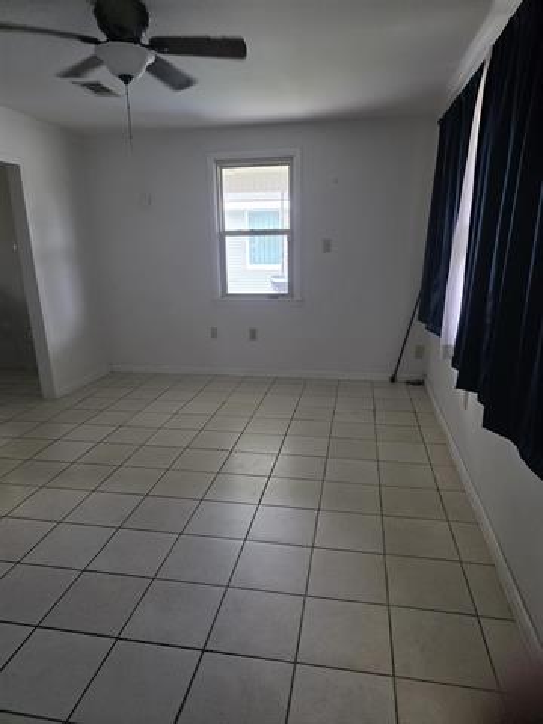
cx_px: 272
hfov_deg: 58.9
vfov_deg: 73.9
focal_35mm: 23
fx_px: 481
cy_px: 362
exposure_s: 1/120
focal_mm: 6.3
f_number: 1.7
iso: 1000
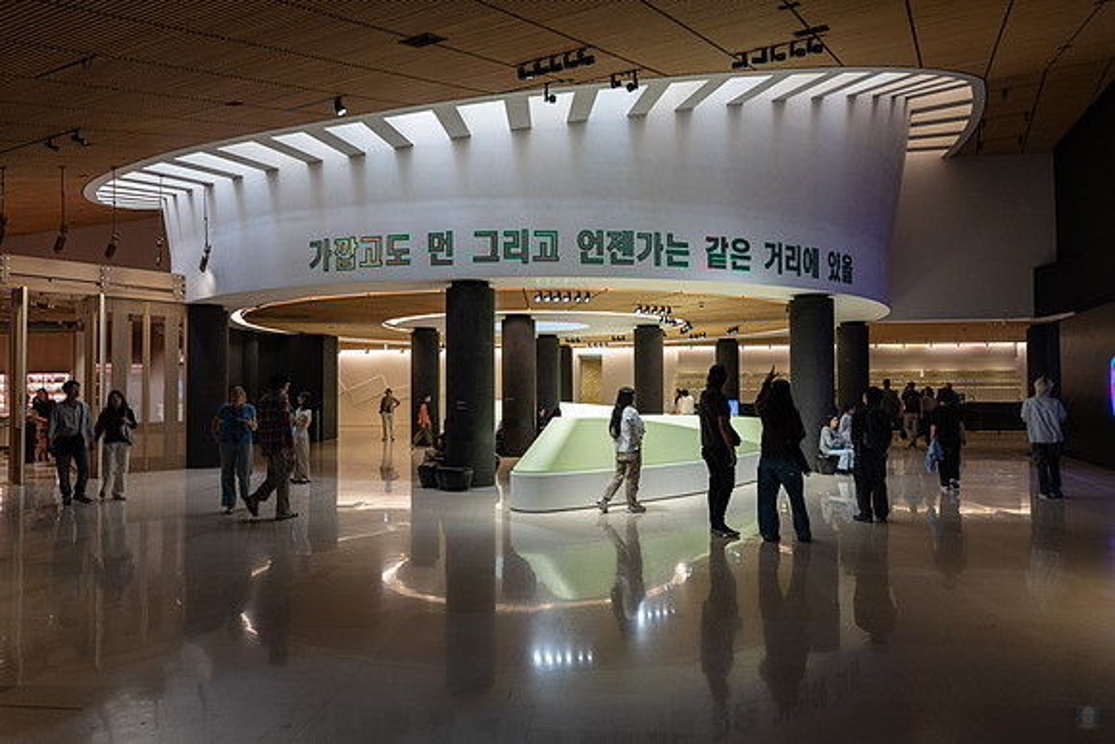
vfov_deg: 53.2
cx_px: 558
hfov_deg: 73.7
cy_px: 372
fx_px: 743
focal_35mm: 24
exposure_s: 1/50
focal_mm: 24
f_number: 5
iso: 200
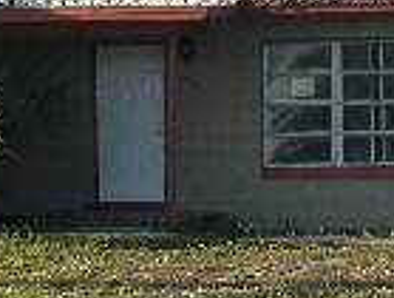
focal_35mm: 156
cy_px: 99
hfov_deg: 12.6
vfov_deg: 9.5
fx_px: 1780
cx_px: 184
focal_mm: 6.1
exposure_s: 1/320
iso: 80
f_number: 3.8
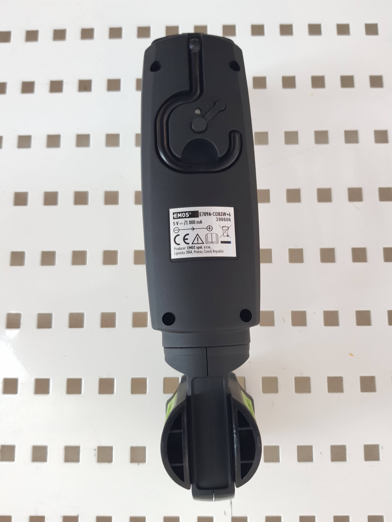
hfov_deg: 53.1
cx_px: 196
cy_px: 261
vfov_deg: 67.3
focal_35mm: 26
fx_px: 393
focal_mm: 4.2
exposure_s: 1/12
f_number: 1.7
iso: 200
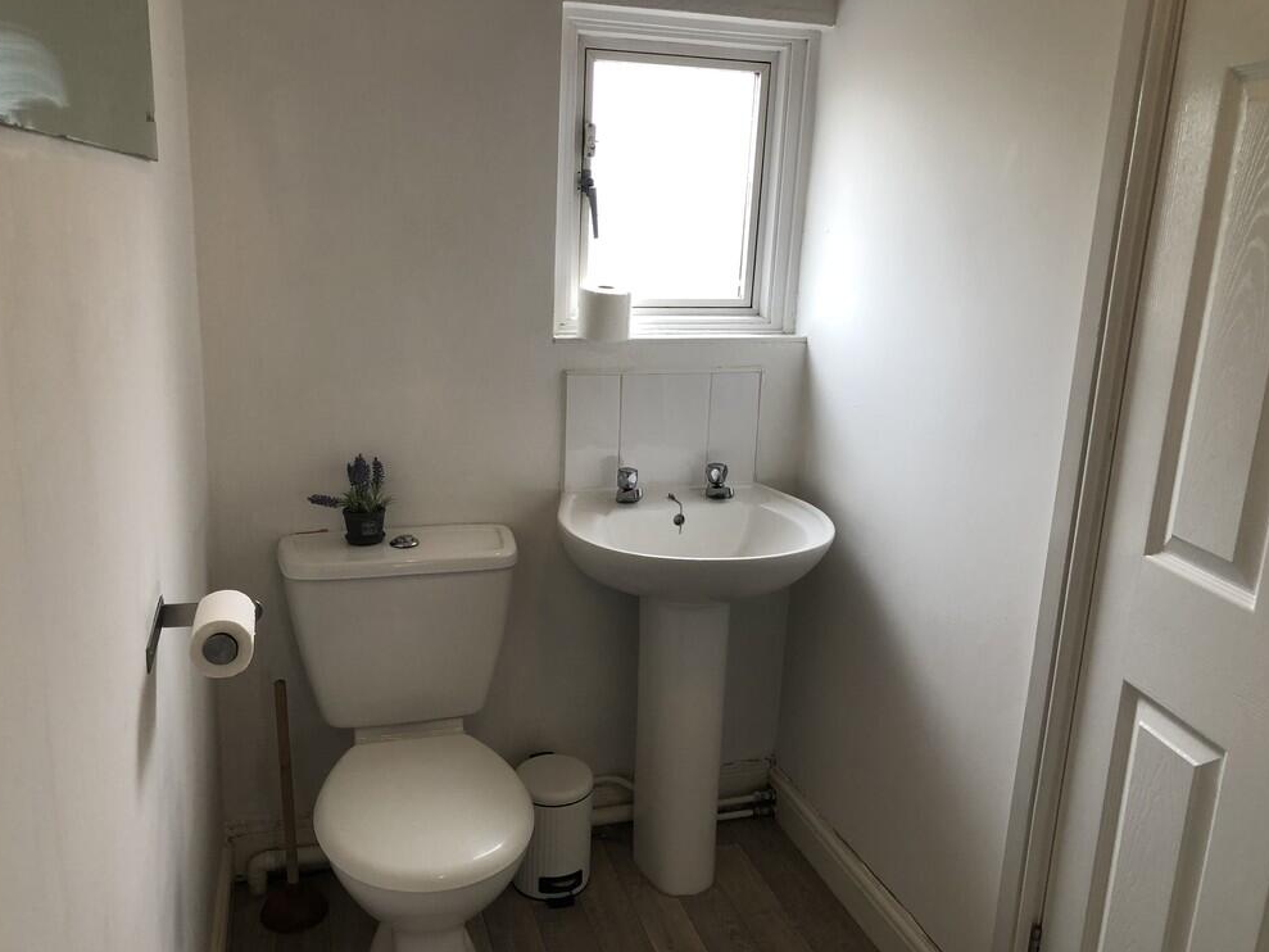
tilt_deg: -15.0
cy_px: 481
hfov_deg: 61.7
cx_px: 638
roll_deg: -2.6
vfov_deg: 48.2
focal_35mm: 29
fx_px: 1063
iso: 25
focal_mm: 3.99
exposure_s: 1/33
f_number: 1.8
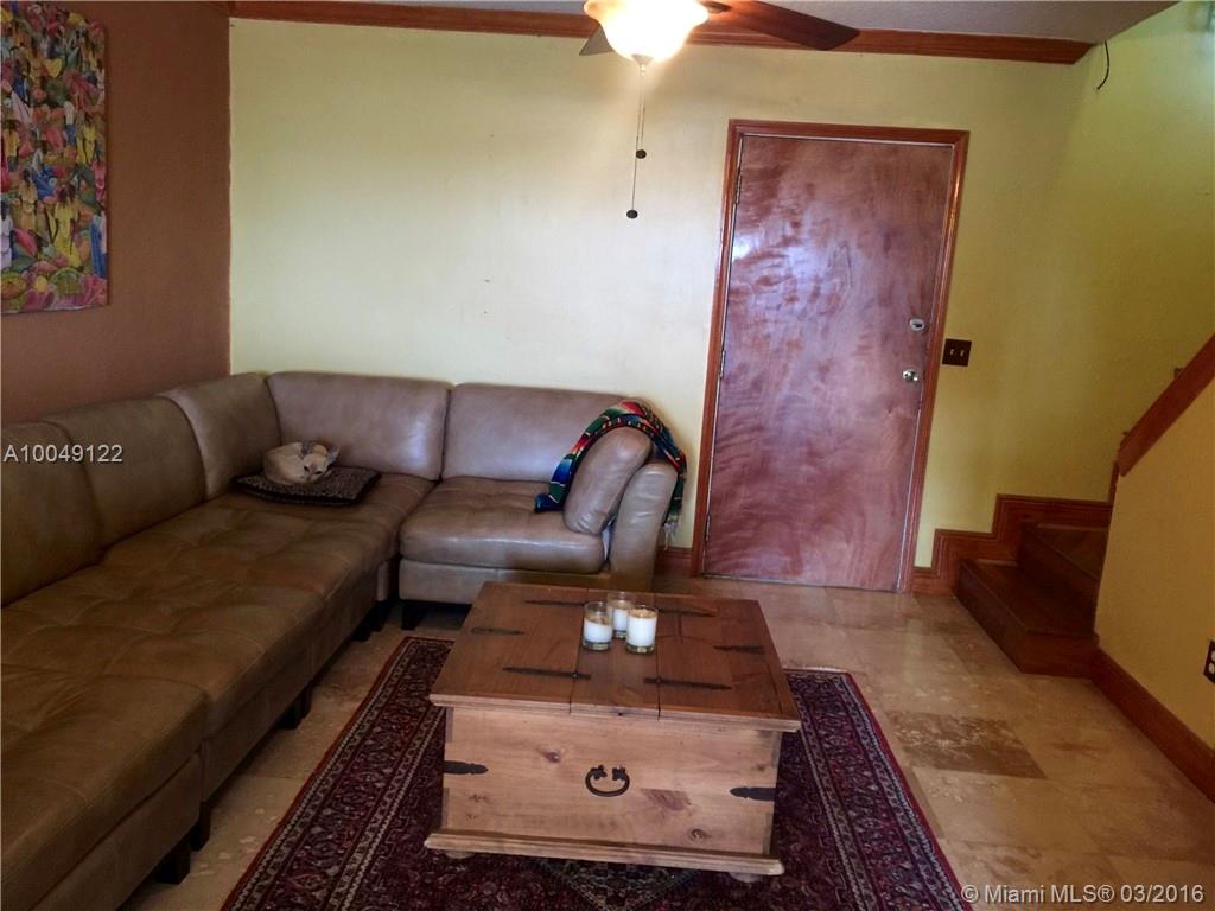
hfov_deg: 61.7
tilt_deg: -9.5
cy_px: 456
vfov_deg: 48.2
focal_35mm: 29
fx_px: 1018
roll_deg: -2.9
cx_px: 608
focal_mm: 4.15
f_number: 2.2
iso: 80
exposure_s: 1/4
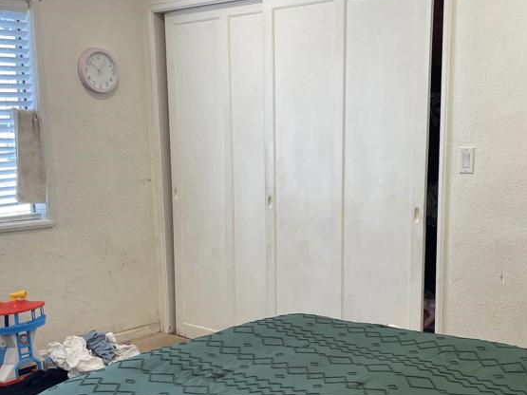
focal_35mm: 48
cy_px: 278
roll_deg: +0.5
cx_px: 303
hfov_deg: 39.6
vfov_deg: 29.9
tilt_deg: -11.3
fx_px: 731
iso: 100
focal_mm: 4.2
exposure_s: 1/120
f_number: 1.6
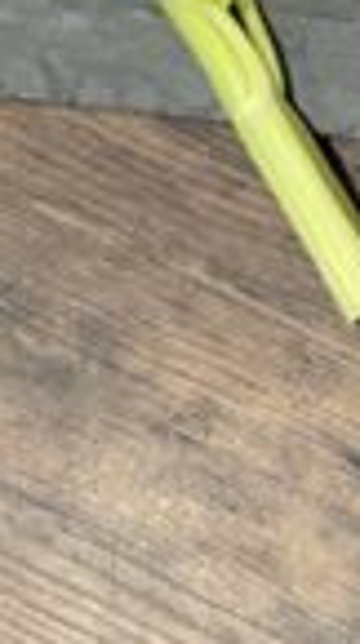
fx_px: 3344
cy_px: -73
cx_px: 747
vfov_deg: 10.9
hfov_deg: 6.0
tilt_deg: -70.9
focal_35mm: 196
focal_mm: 6
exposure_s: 1/33
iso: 200
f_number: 2
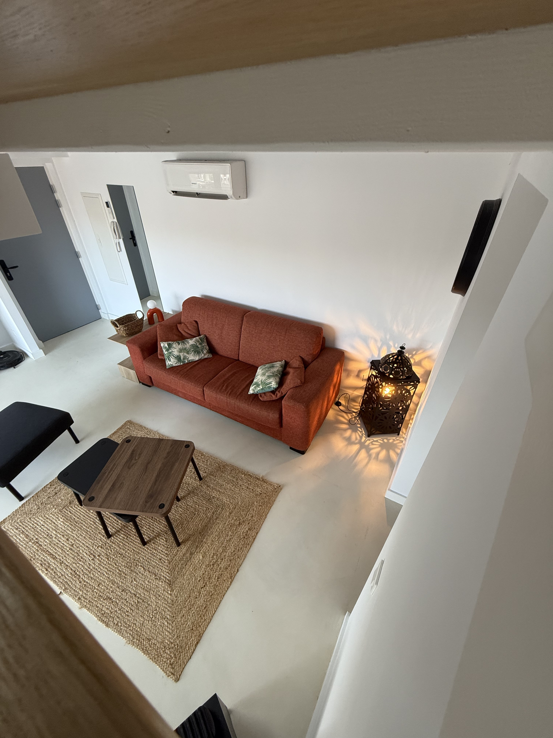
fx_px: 298
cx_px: 276
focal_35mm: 14
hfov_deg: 85.7
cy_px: 369
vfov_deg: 102.1
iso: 160
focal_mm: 2.22
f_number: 2.2
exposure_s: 1/99
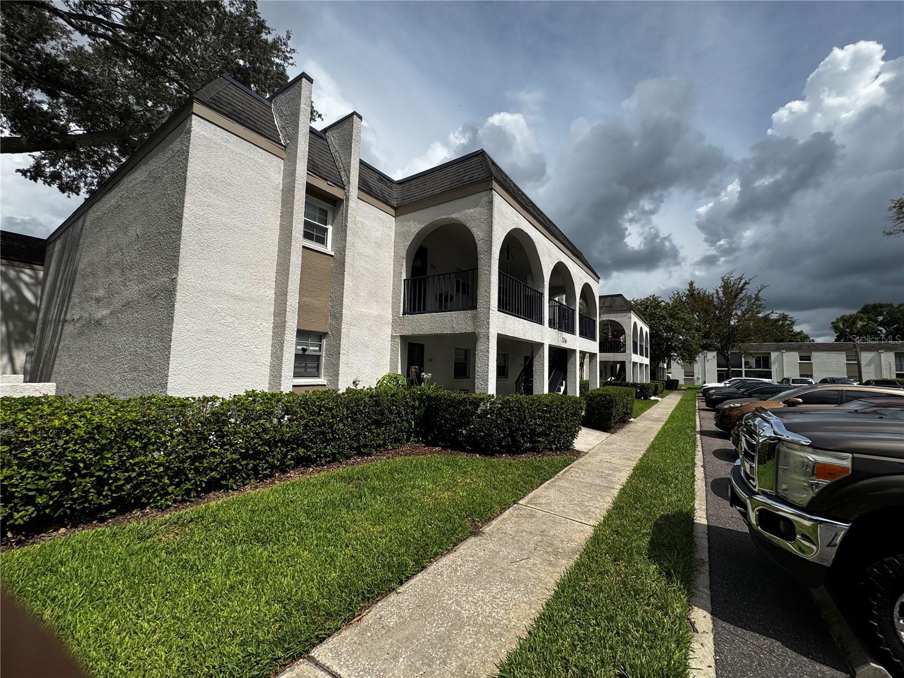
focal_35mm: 14
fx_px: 366
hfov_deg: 102.1
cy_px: 339
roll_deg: -1.1
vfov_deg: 85.7
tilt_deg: +5.1
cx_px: 452
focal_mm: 2.22
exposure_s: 1/3546
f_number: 2.2
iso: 50
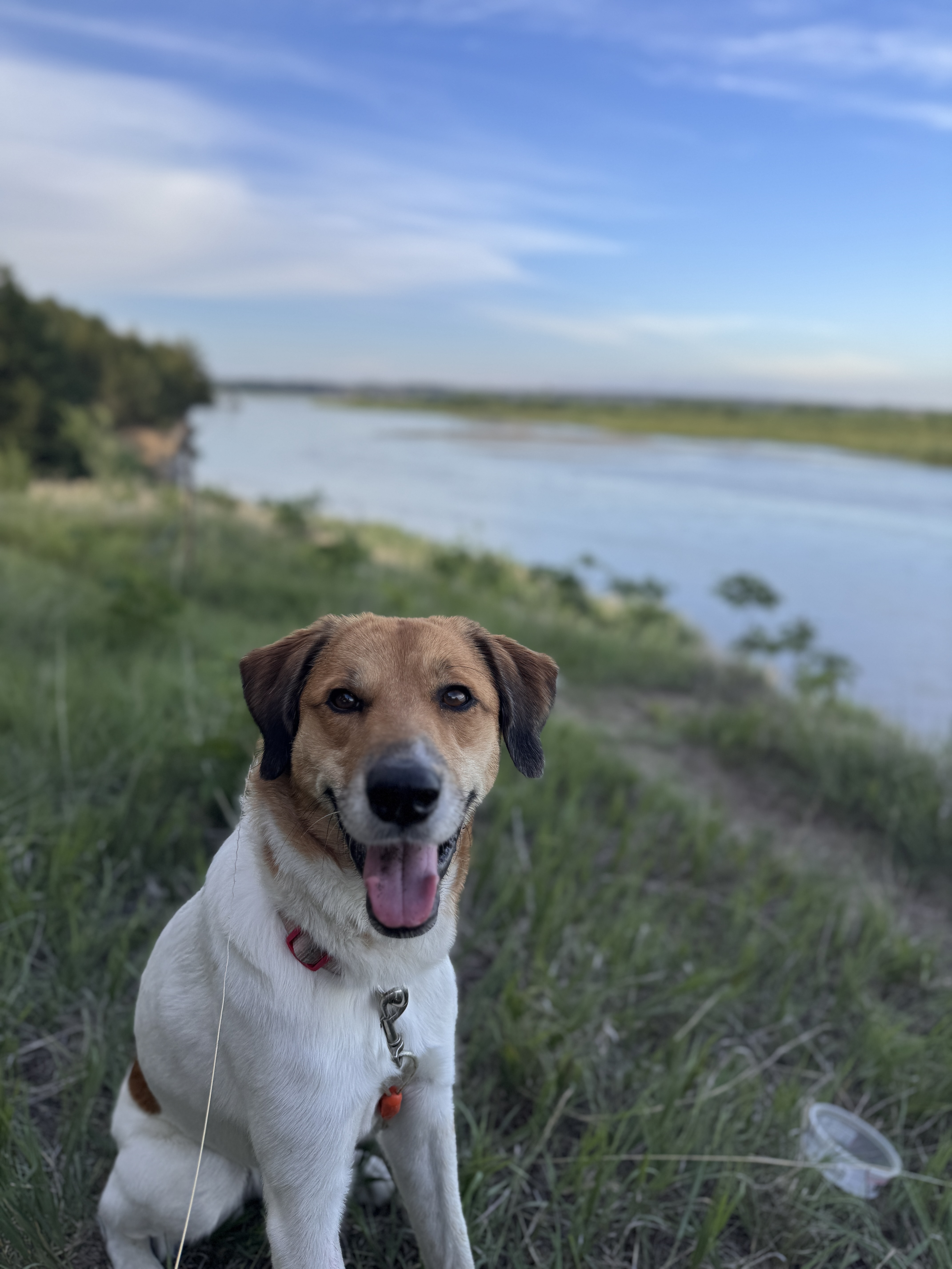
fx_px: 880
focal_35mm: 24
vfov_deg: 71.6
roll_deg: -1.9
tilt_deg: -15.0
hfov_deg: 56.8
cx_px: 476
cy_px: 634
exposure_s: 1/1261
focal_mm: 6.76
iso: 80
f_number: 1.78
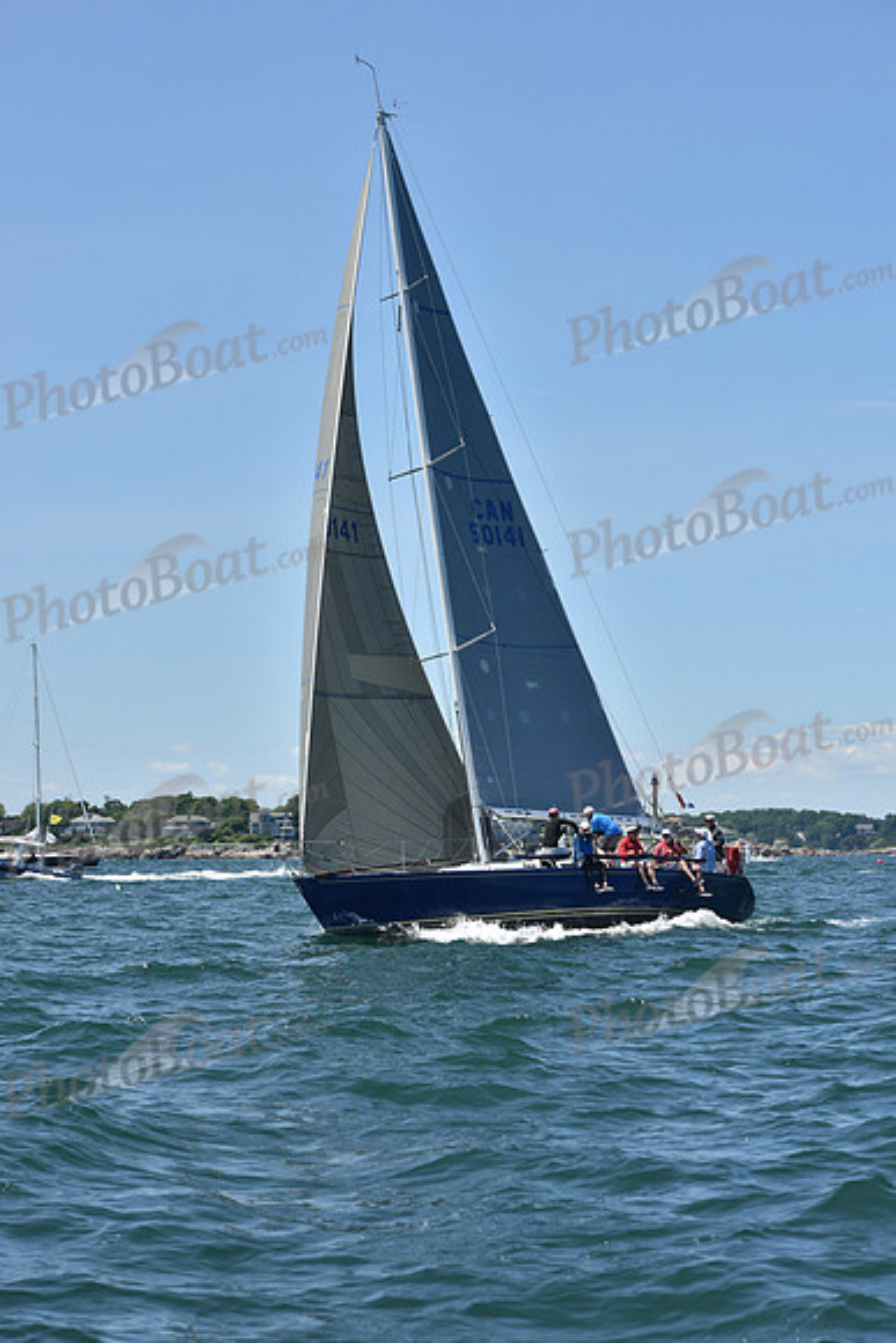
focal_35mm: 90
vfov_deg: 22.6
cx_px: 448
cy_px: 672
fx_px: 3358
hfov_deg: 15.2
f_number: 8
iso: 250
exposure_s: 1/1000
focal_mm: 90
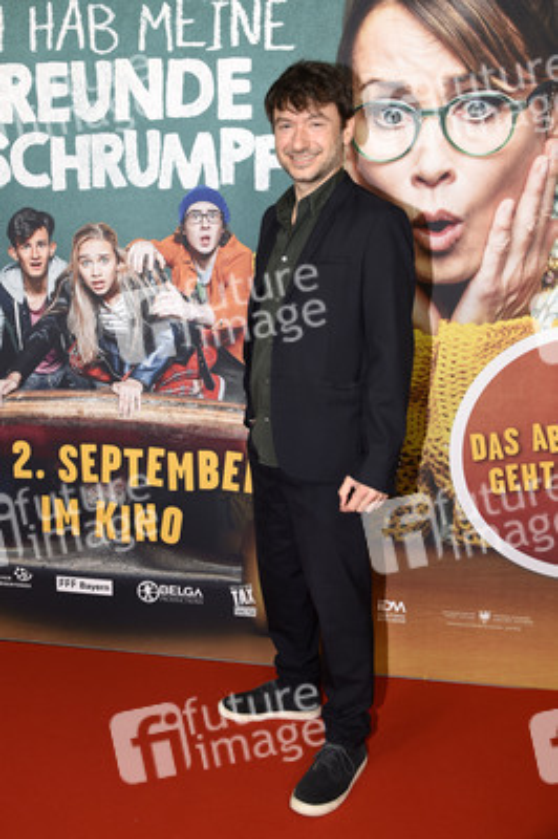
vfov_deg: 62.0
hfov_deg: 43.5
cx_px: 279
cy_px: 420
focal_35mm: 30
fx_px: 699
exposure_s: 1/125
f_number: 6.3
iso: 800
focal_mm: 30
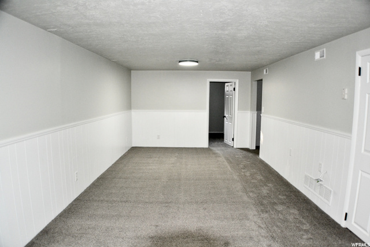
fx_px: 339
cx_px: 185
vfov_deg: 40.0
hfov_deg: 57.2
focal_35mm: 33
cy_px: 124
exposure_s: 1/60
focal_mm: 22
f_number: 3.8
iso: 1000
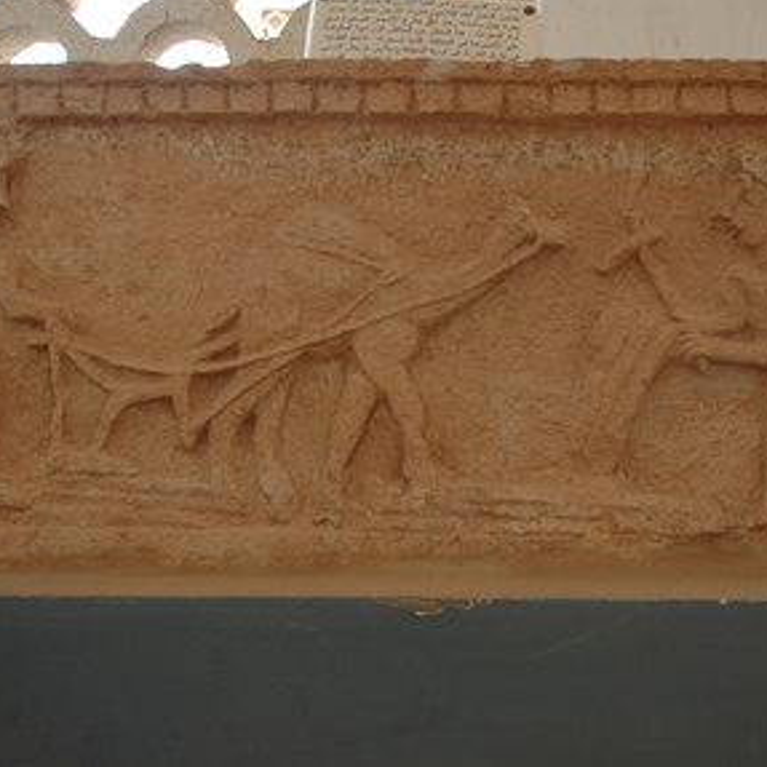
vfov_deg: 39.2
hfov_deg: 39.2
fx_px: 1078
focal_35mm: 43
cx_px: 388
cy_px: 379
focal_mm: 22
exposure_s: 1/10
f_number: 3.8
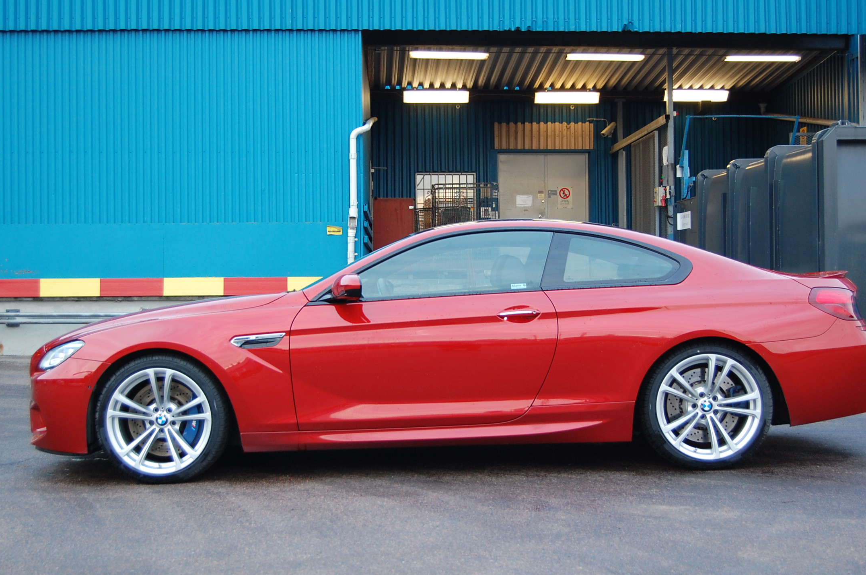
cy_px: 294
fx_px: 1057
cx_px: 439
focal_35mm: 44
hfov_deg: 44.6
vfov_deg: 30.4
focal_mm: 28
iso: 400
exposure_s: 1/50
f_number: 4.2
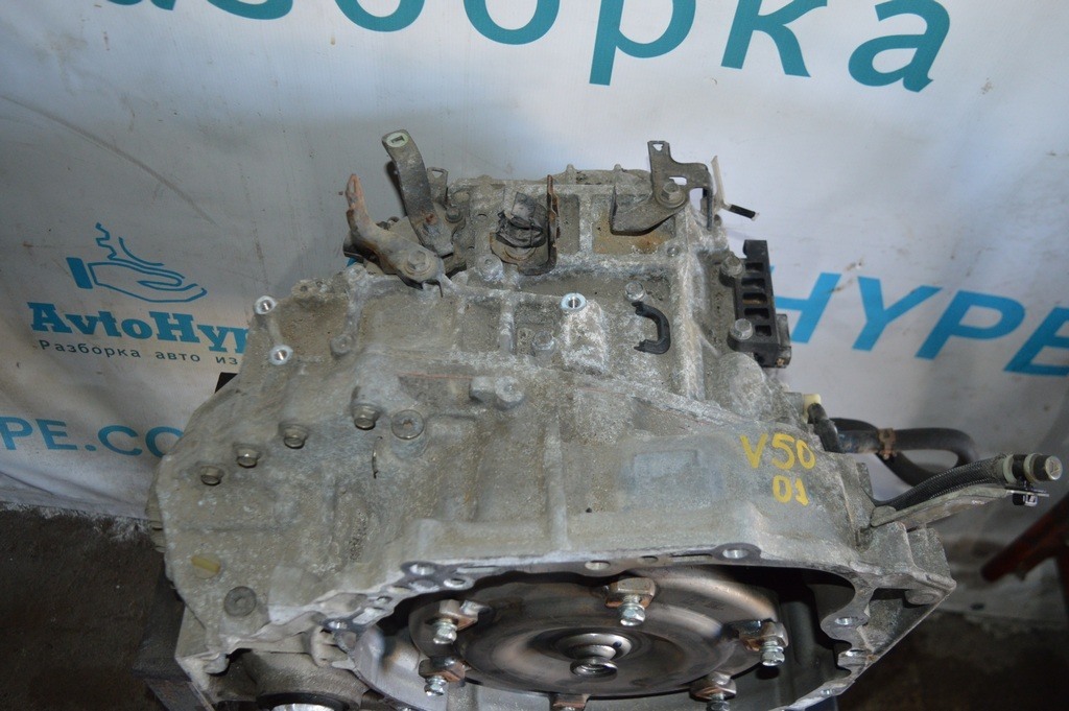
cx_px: 534
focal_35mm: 33
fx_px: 979
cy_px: 356
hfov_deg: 57.3
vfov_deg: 39.9
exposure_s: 1/60
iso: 1000
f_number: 3.8
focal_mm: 22
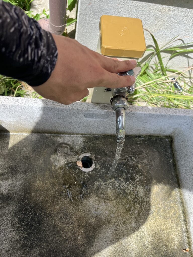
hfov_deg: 53.1
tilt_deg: -68.0
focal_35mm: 26
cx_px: 96
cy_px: 128
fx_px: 193
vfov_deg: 67.3
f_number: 1.6
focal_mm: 5.1
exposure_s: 1/1066
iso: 50
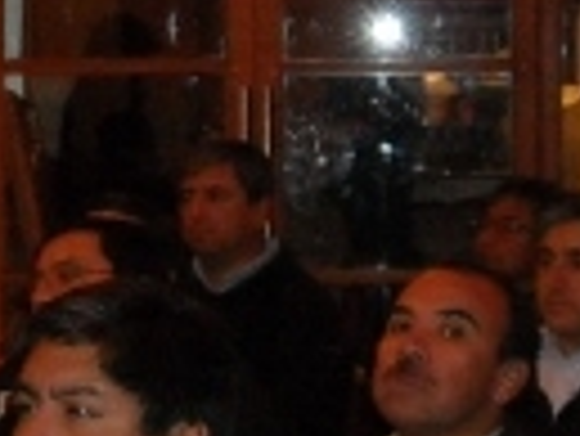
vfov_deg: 15.1
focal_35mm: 95
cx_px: 252
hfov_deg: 20.6
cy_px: 497
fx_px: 1593
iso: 400
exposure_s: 1/60
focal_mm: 5.7
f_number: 2.8
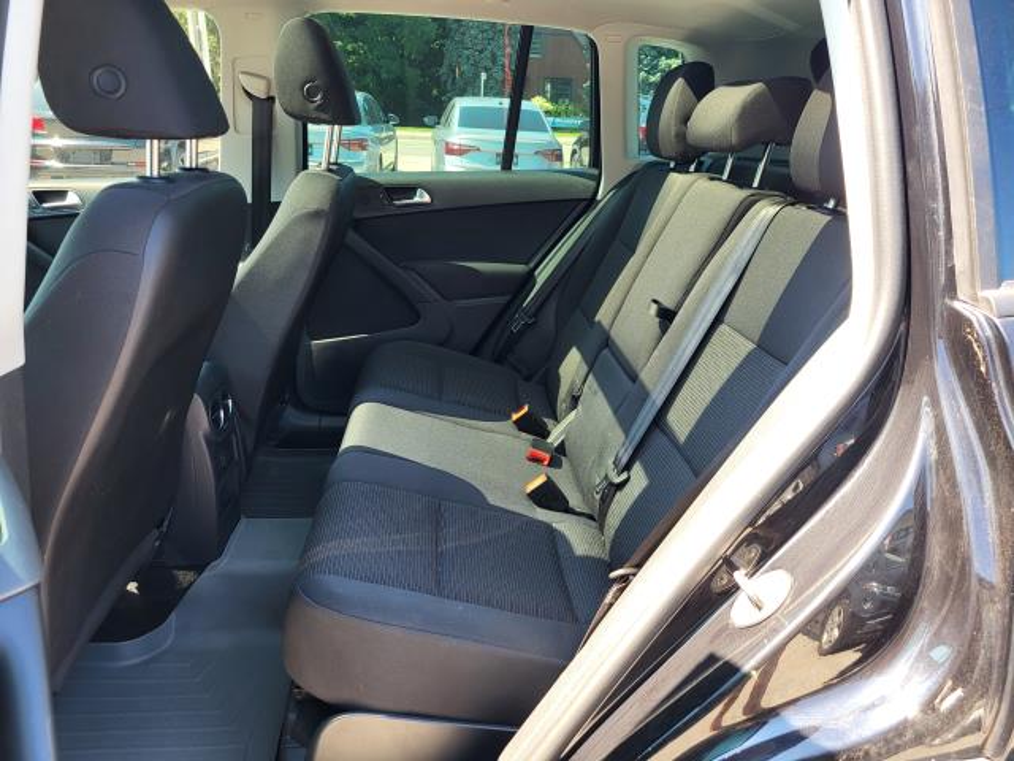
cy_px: 380
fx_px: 762
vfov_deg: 53.1
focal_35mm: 26
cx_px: 507
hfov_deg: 67.3
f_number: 1.8
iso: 50
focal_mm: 5.4
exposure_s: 1/120
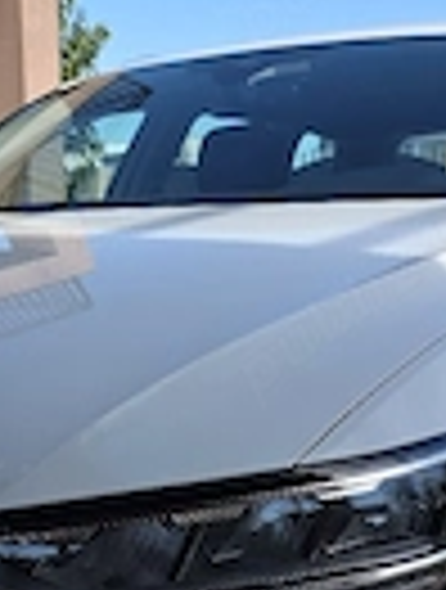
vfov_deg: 27.7
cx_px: 122
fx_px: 1197
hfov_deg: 21.0
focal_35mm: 70
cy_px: 338
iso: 80
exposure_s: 1/3333
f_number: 1.7
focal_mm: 6.3
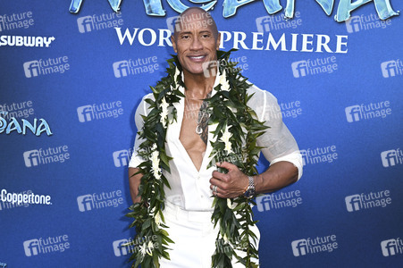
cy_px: 134
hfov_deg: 45.5
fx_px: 481
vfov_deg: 31.1
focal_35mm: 43
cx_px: 202
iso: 1000
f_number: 6.3
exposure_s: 1/250
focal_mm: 43
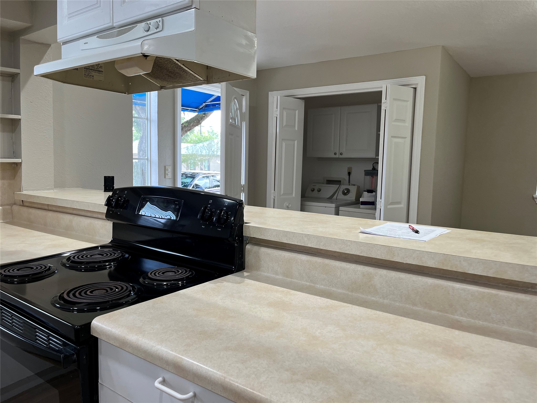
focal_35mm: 26
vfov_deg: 53.1
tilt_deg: -5.9
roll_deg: -1.6
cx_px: 268
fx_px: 403
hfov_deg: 67.3
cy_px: 202
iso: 80
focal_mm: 5.1
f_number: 1.6
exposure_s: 1/120
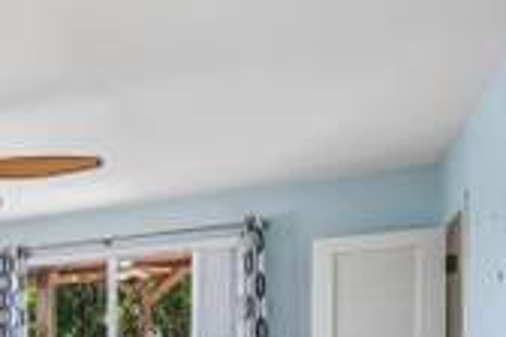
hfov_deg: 34.7
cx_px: -145
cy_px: 354
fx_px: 562
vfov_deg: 30.5
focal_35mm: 40
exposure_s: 1/200
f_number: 8
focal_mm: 14
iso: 3200
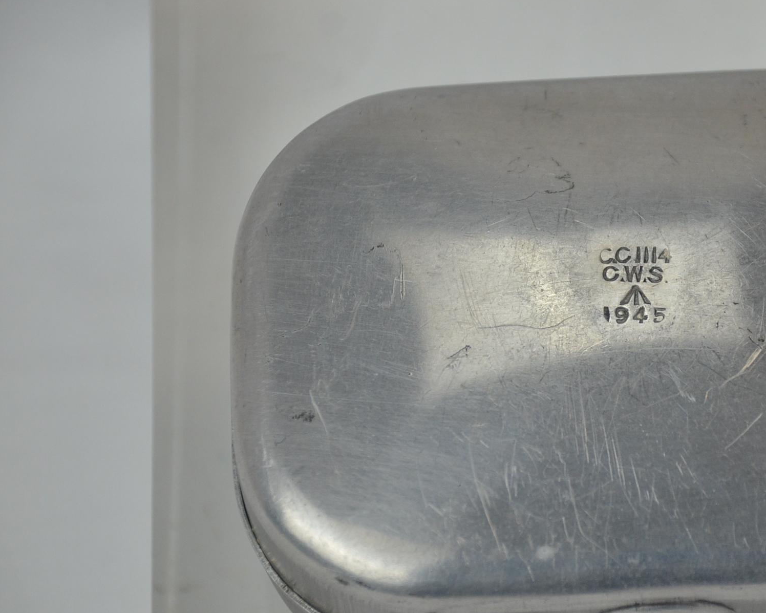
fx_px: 4983
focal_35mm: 220
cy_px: 338
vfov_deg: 7.0
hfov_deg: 8.8
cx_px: 613
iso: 800
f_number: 5.6
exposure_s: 1/160
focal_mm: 95
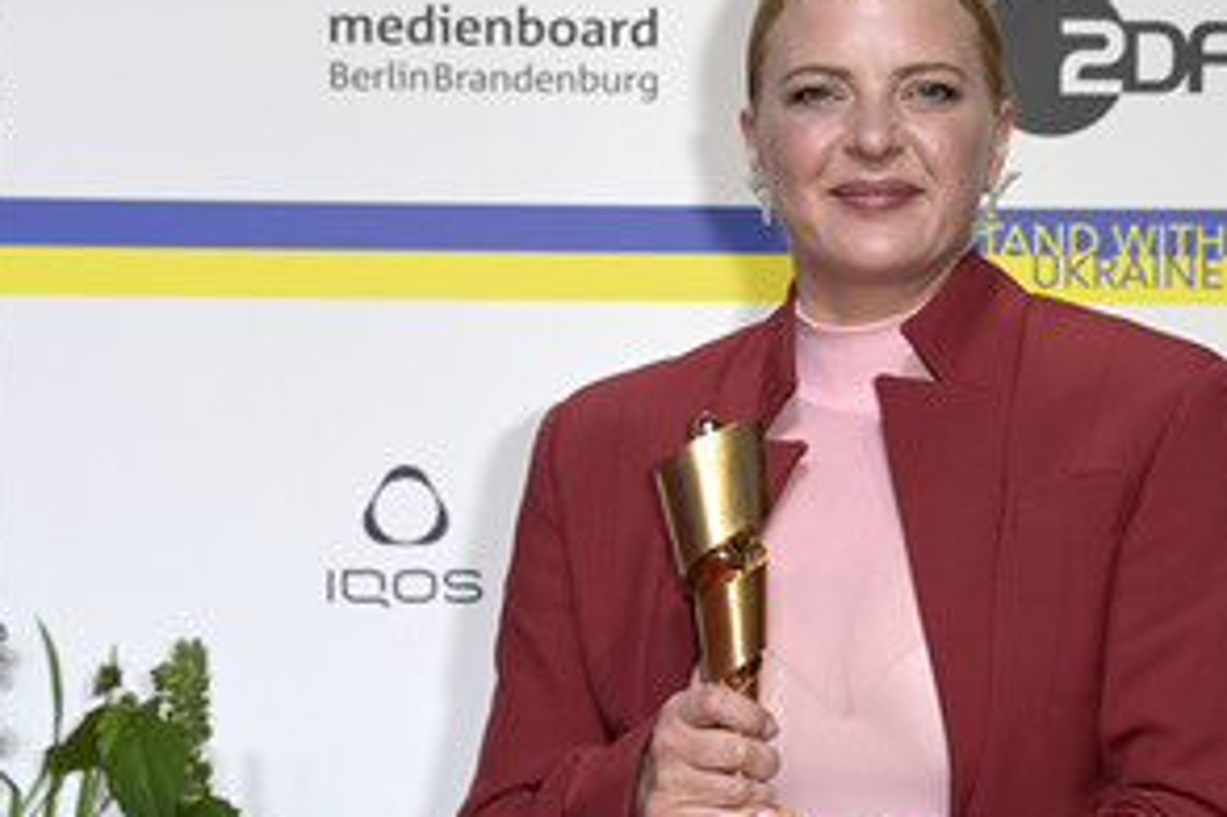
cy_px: 432
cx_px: 861
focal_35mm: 131
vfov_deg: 10.5
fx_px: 4462
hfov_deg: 15.6
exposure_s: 1/250
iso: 800
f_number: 6.3
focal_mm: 85
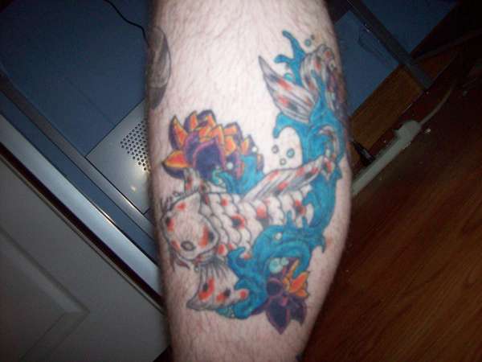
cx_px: 241
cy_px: 181
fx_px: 501
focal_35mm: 36
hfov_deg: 51.4
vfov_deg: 39.7
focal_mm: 6
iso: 140
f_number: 2.7
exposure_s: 1/64
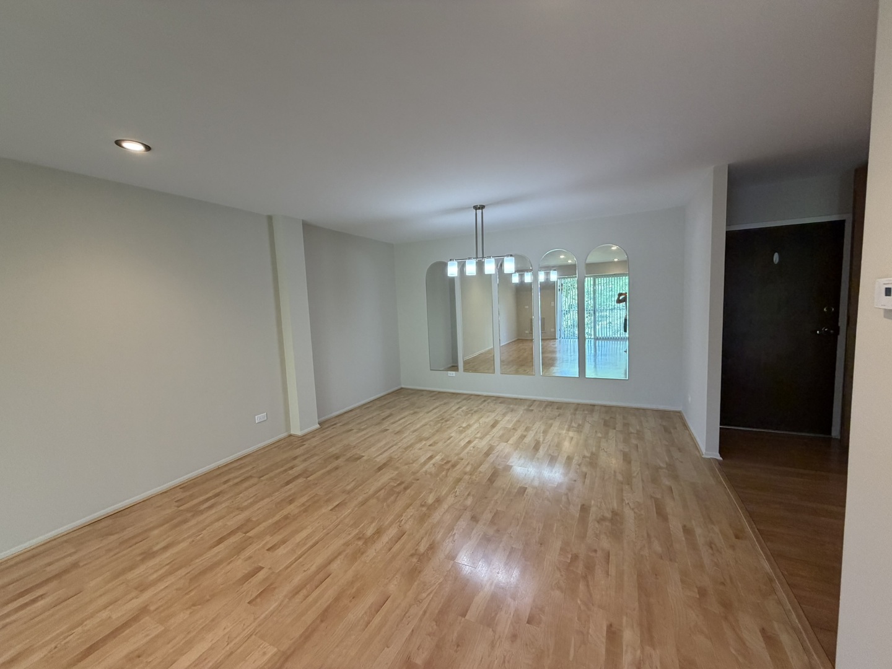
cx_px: 446
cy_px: 334
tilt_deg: -6.2
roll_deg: +1.7
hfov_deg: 102.1
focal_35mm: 14
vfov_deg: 85.7
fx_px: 361
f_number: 2.2
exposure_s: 1/60
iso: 200
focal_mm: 2.22
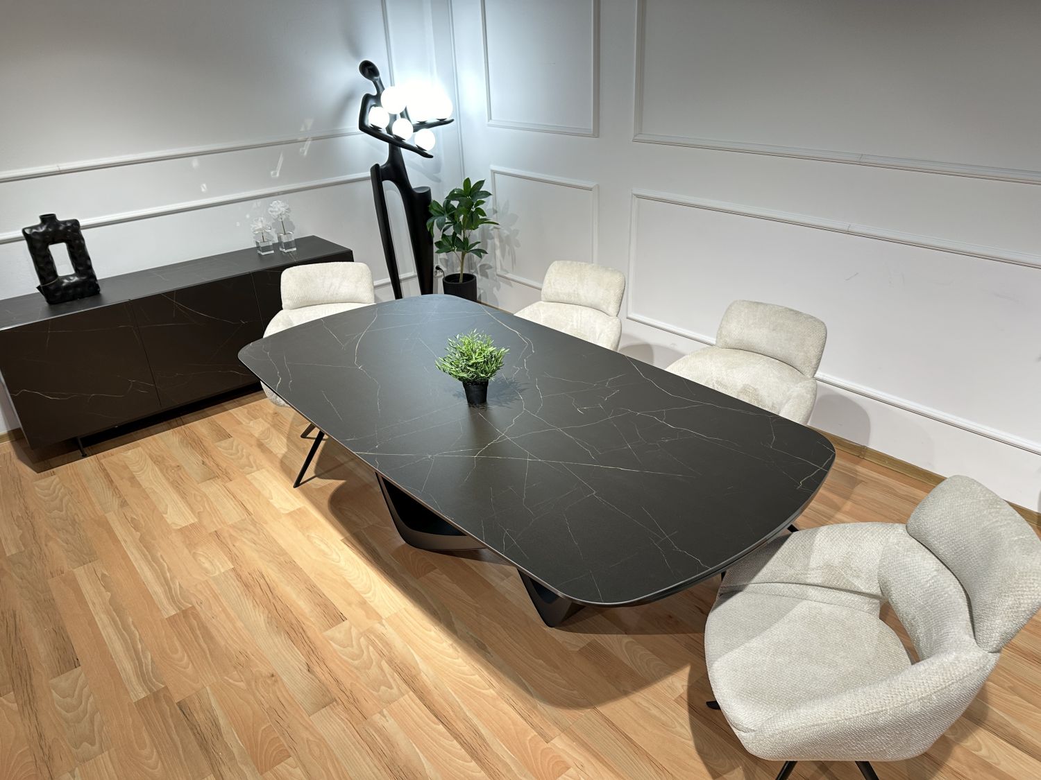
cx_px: 520
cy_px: 390
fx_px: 722
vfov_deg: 56.8
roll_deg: +3.0
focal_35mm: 24
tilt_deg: -24.9
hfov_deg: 71.6
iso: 125
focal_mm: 6.86
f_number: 1.78
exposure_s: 1/50
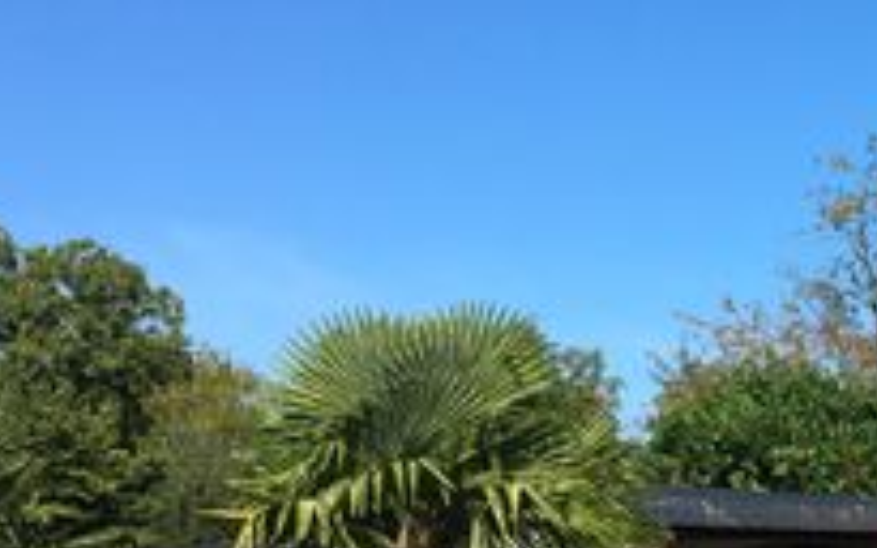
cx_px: 1194
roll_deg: +1.0
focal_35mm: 90
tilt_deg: +1.5
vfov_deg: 14.2
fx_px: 2151
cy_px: 578
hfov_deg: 20.7
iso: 25
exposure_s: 1/1304
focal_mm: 4.15
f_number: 2.2
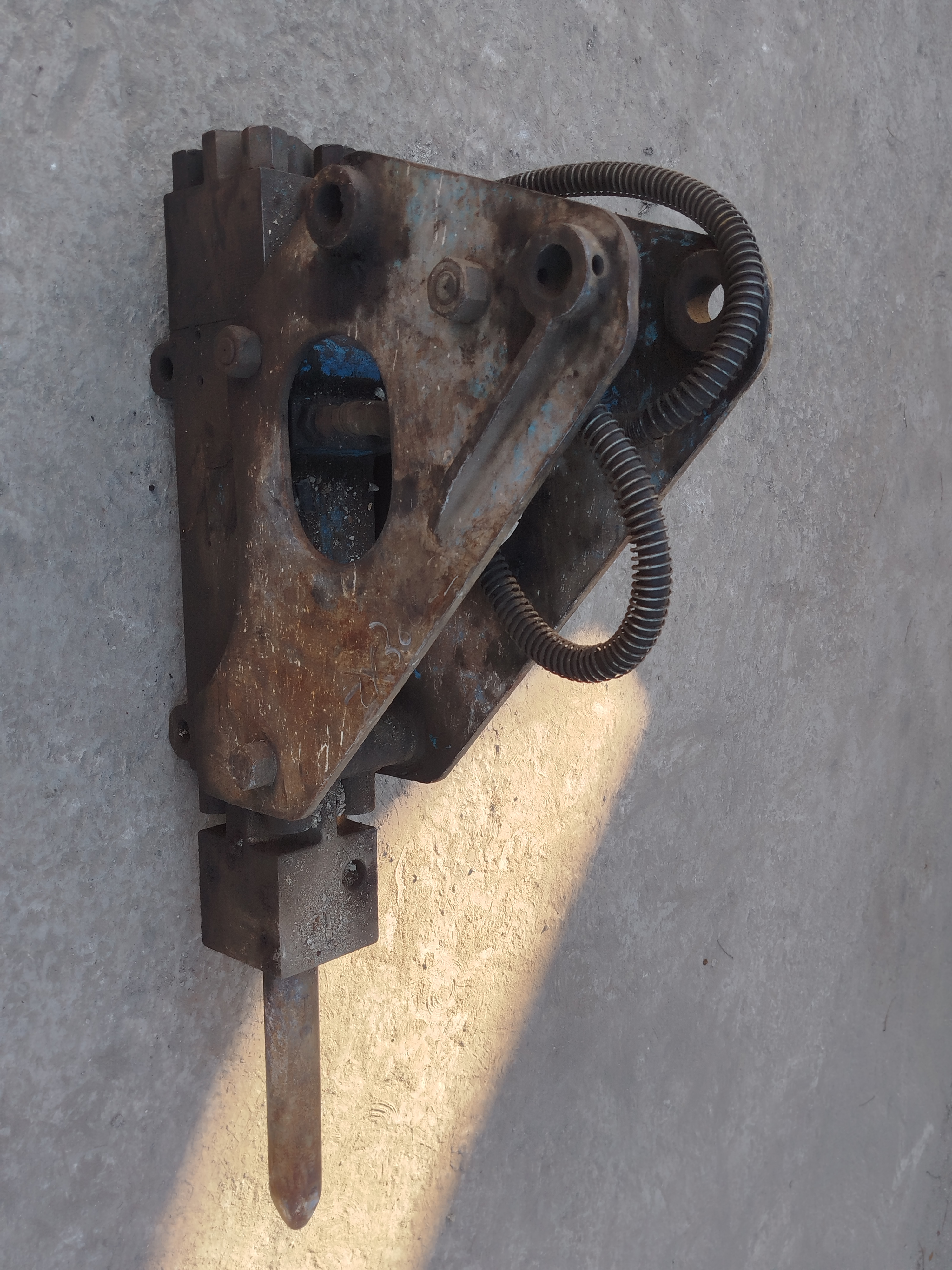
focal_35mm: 31
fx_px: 1137
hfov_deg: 45.4
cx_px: 476
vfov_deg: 58.4
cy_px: 635
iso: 50
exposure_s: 1/250
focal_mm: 5.31
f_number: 1.7
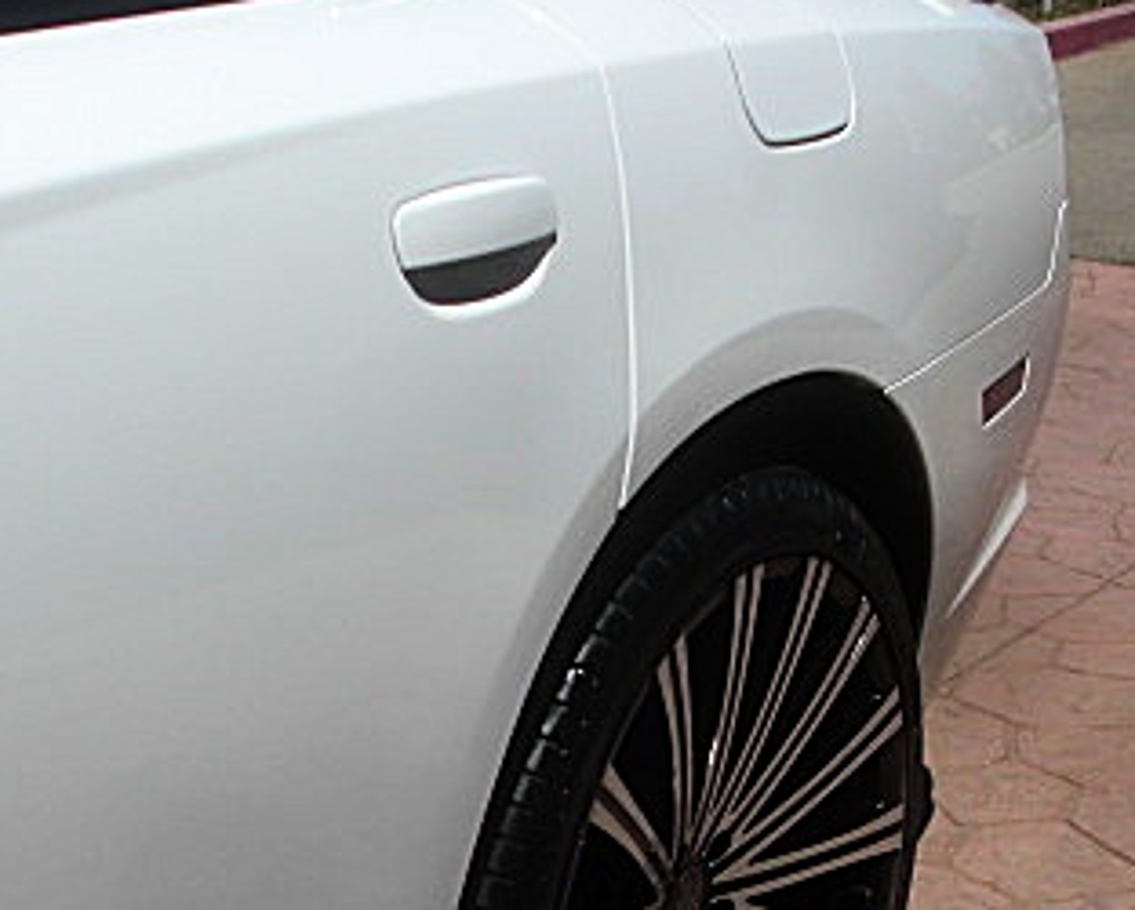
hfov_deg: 26.3
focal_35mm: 72
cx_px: 458
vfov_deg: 21.1
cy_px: 706
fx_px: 2420
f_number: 7.9
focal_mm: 6.3
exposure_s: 1/250
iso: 50
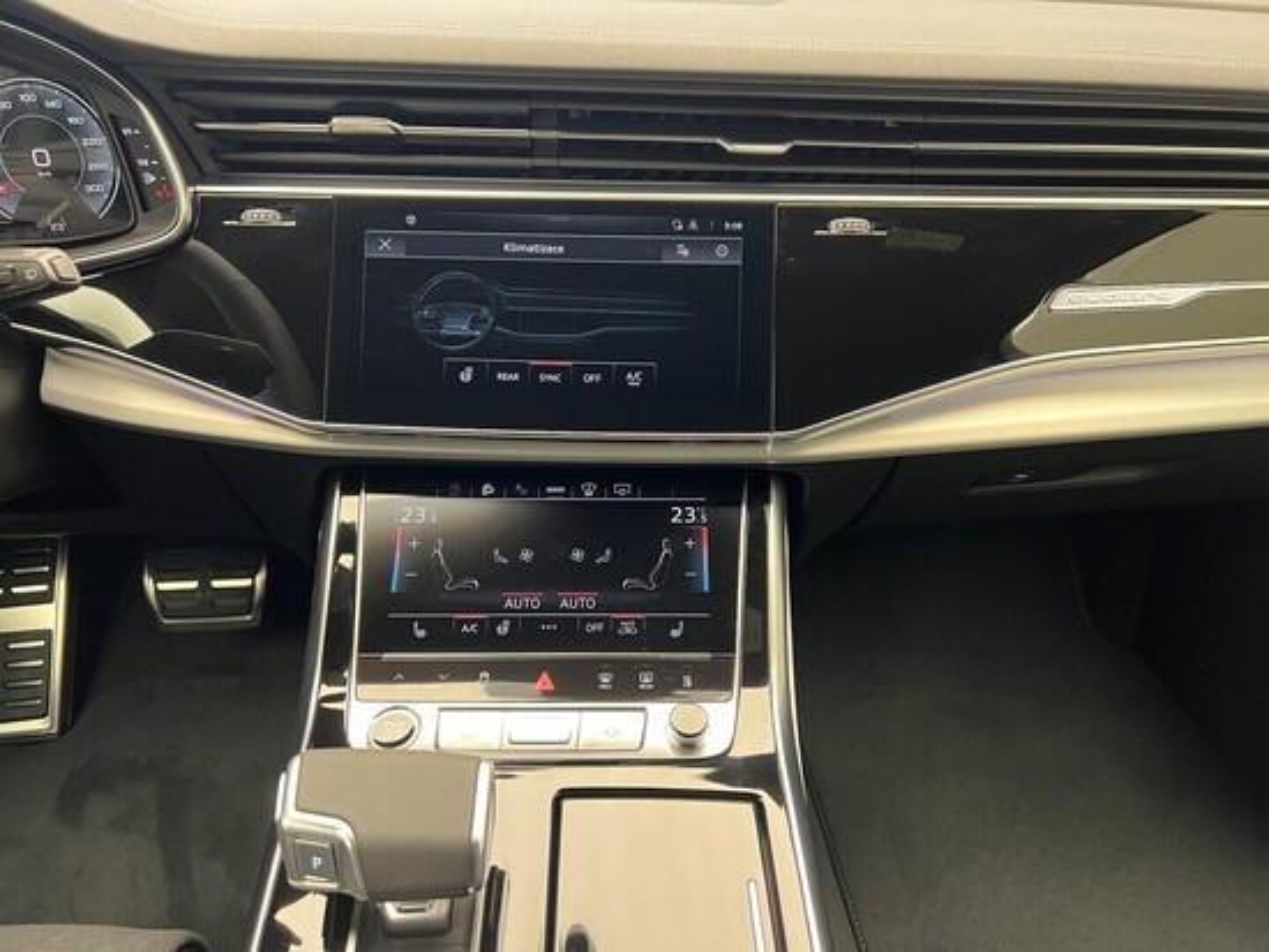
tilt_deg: -30.1
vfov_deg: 53.1
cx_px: 634
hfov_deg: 67.3
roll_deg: -0.8
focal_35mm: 26
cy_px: 476
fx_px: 954
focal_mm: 5.7
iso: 320
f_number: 1.5
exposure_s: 1/50
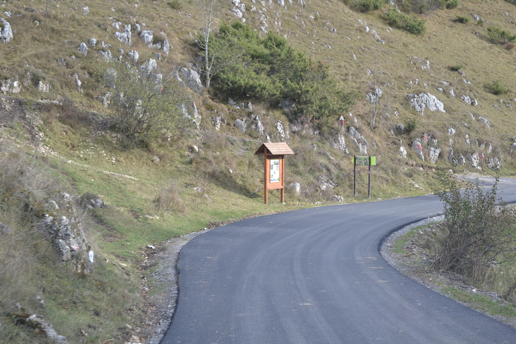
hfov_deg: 24.6
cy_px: 172
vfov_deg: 16.6
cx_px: 258
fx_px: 1182
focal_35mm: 82
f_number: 5.6
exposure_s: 1/200
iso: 200
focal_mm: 55
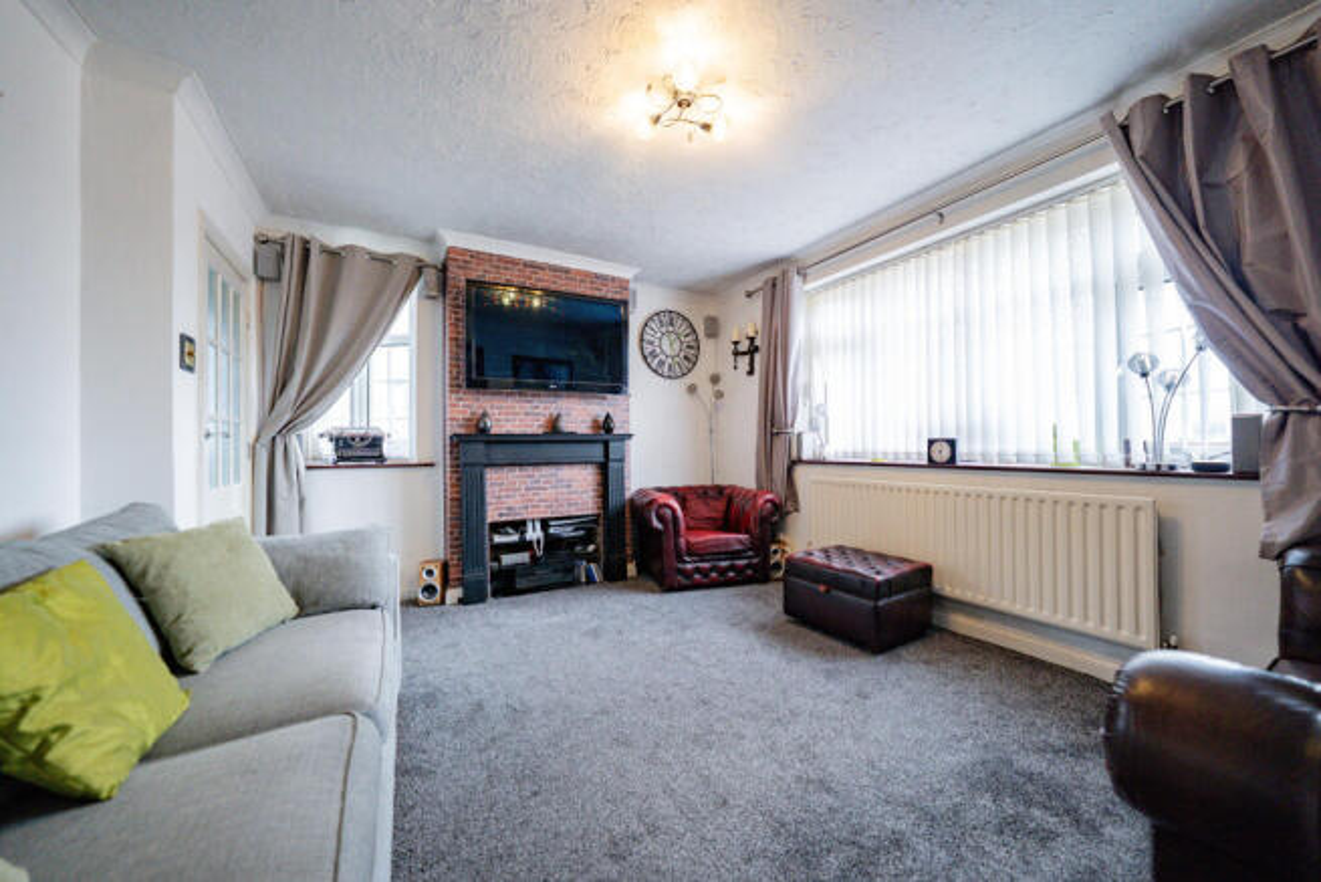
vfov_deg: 90.0
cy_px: 441
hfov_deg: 112.6
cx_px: 660
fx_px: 440
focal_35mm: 12
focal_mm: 12
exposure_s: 1/160
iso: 2000
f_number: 2.8
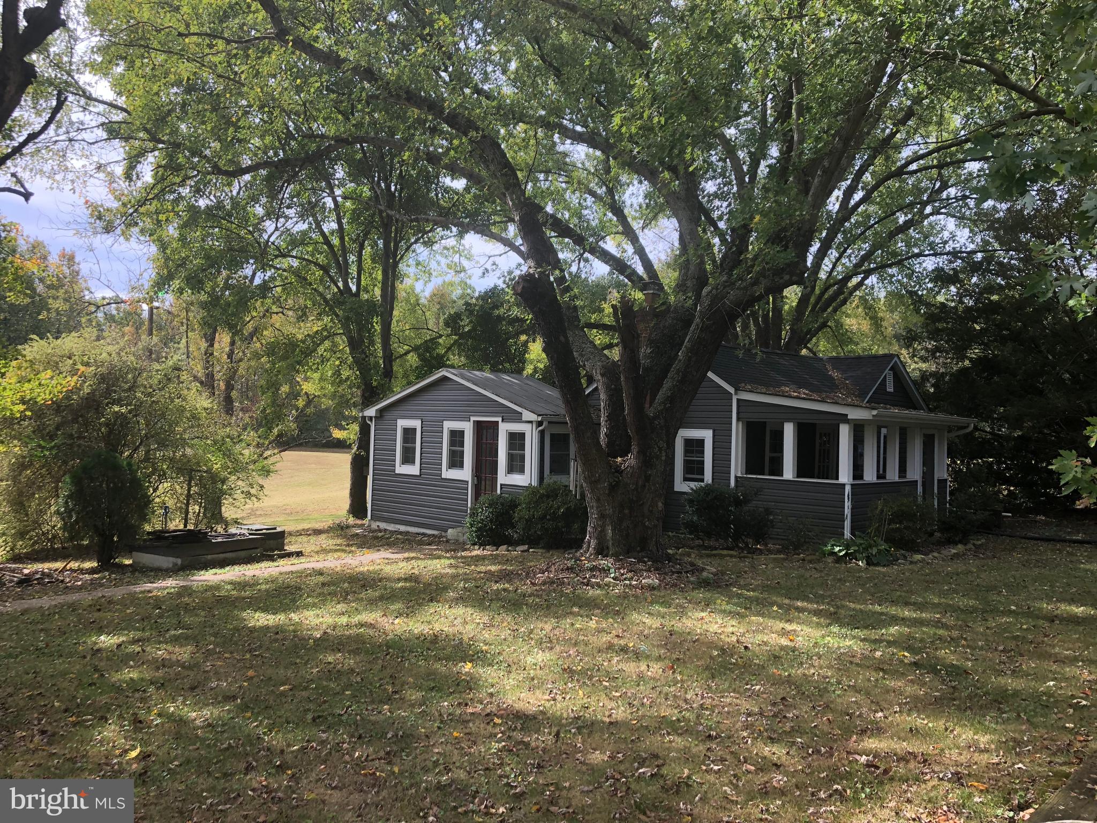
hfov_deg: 63.4
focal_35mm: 28
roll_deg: -1.1
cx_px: 548
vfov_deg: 49.7
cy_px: 412
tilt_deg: -0.3
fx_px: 887
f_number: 1.8
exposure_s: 1/372
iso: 20
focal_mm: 3.99
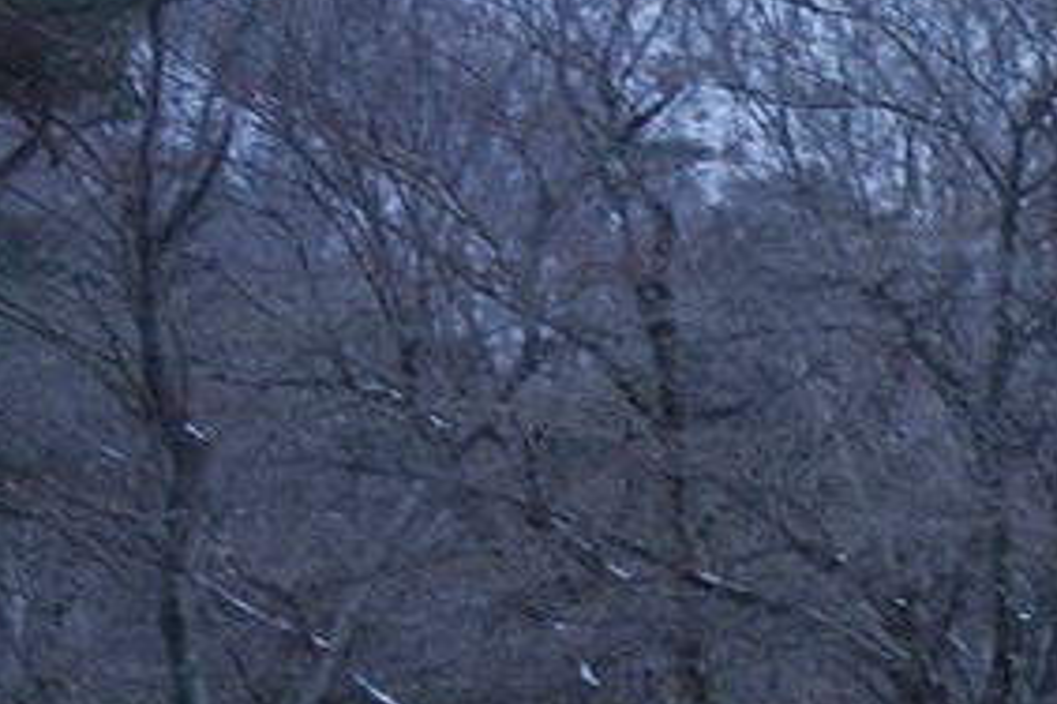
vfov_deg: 4.2
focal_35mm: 326
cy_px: 1060
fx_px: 9571
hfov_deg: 5.7
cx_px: 3670
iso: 320
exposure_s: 1/100
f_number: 9
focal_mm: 46
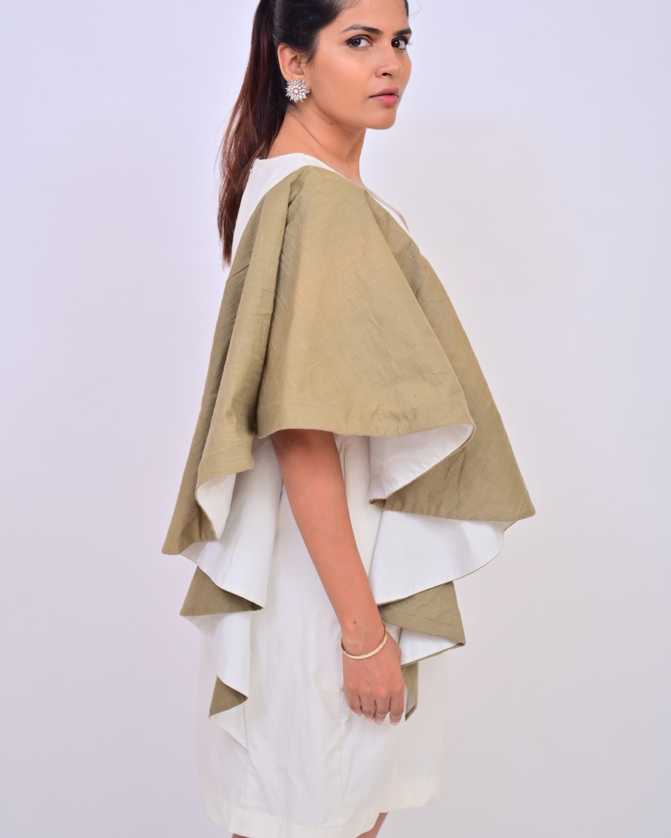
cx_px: 335
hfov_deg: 24.2
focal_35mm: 63
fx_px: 1564
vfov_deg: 30.0
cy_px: 357
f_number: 4.5
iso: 200
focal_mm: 55
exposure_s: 1/125
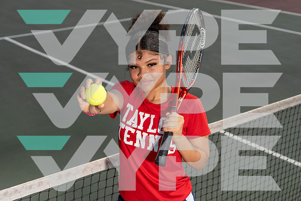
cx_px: 150
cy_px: 100
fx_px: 500
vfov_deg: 22.7
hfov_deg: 33.5
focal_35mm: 60
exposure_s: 1/1250
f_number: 4
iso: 100
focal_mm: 54
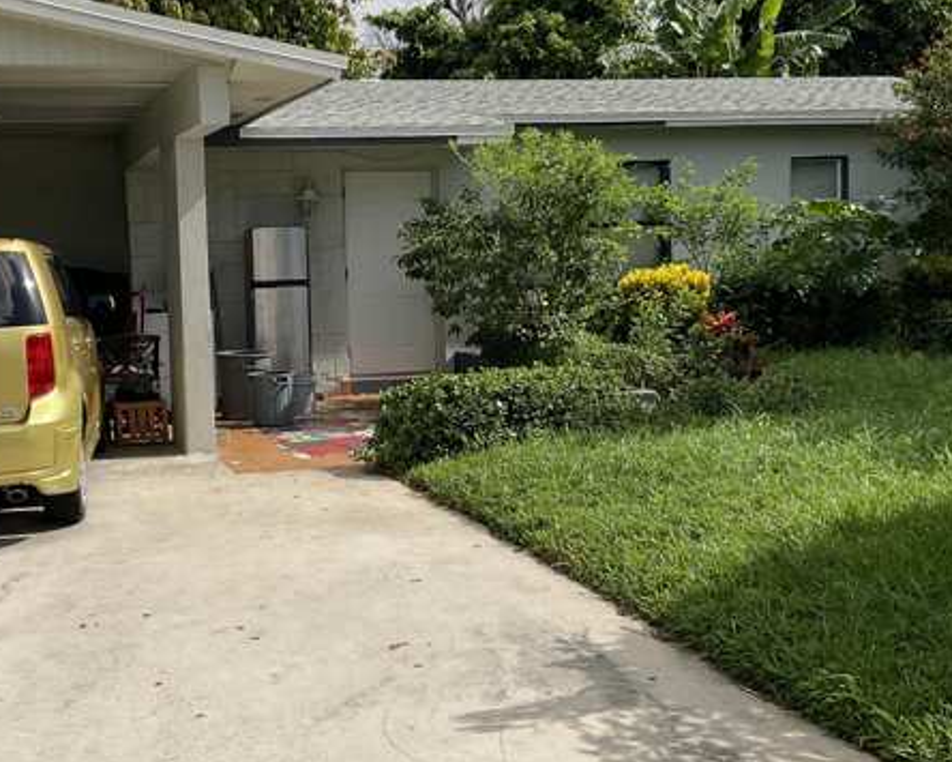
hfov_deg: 36.5
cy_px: 350
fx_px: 1437
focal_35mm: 51
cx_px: 380
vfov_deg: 29.7
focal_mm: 3
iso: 16
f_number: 1.8
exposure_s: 1/2959
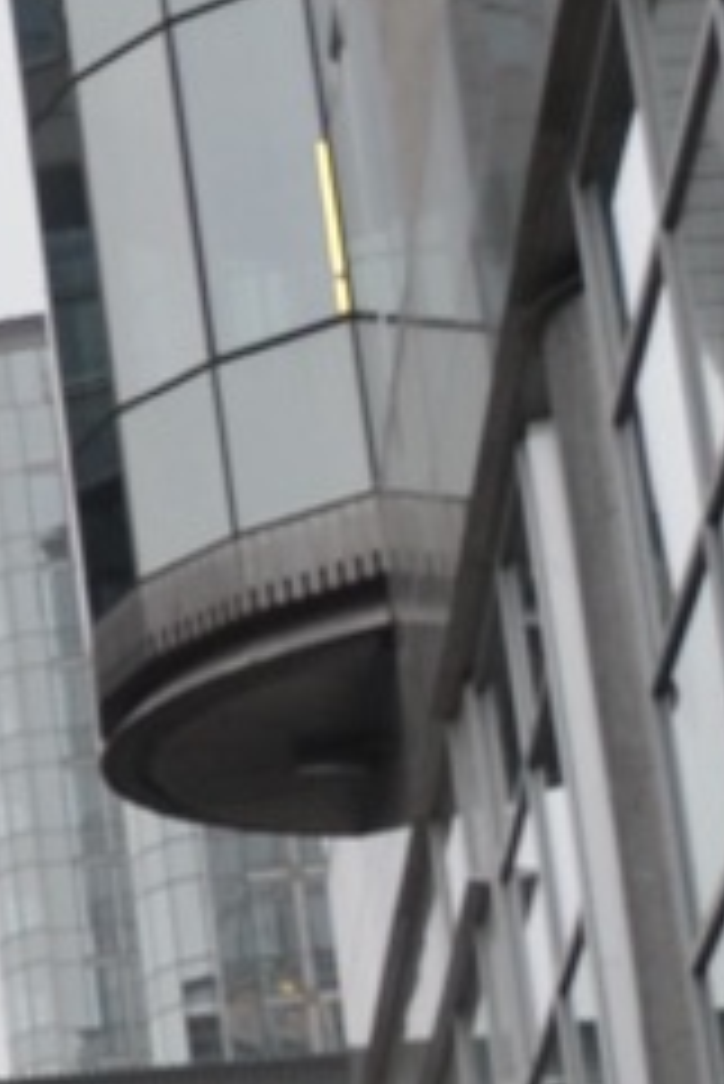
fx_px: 6054
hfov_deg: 5.3
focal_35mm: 201
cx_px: -2941
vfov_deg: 10.2
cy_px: 819
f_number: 4.5
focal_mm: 18
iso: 400
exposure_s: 1/80
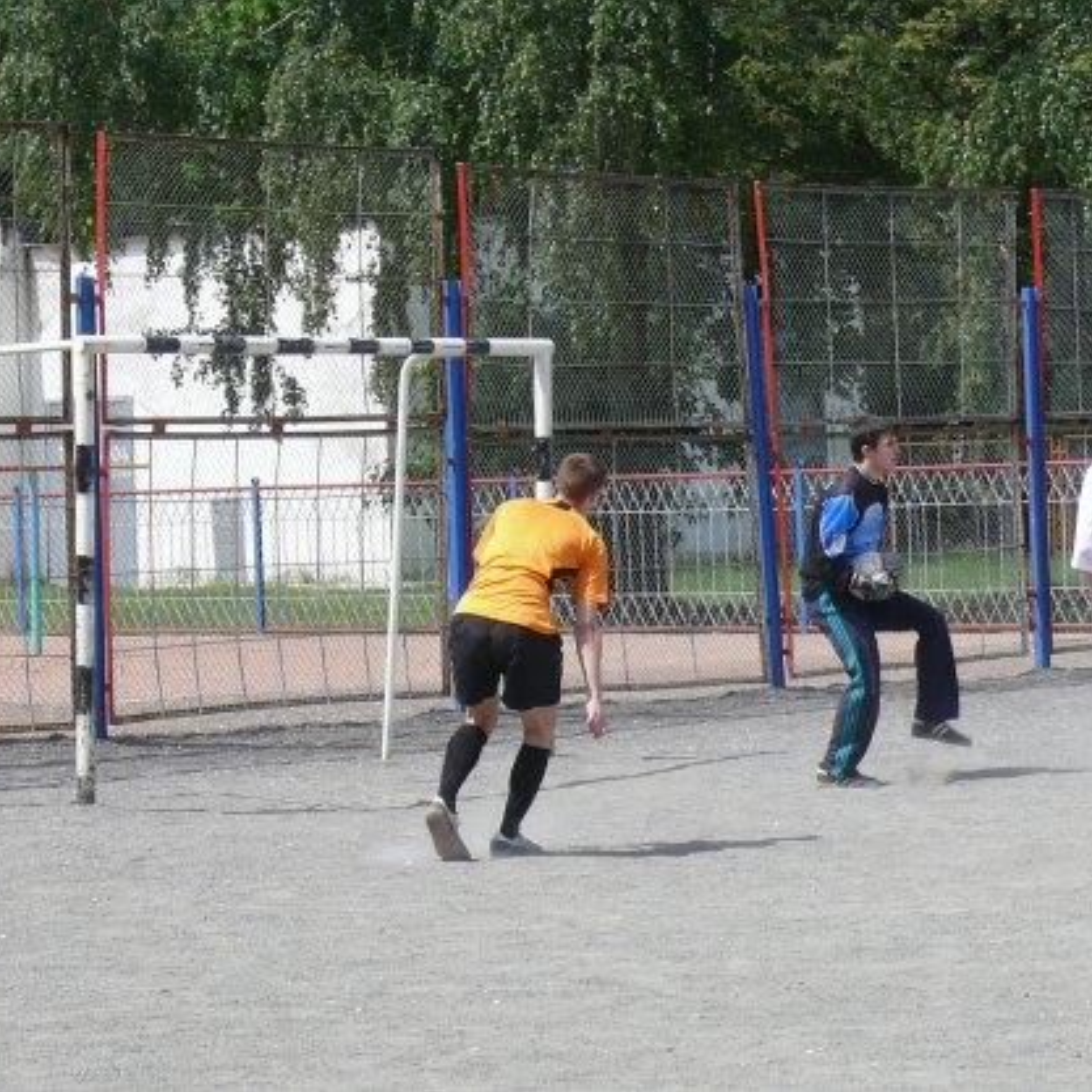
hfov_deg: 13.1
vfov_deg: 13.1
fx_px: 4747
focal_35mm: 133
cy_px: 545
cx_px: 529
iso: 100
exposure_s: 1/400
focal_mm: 14.1
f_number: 5.6
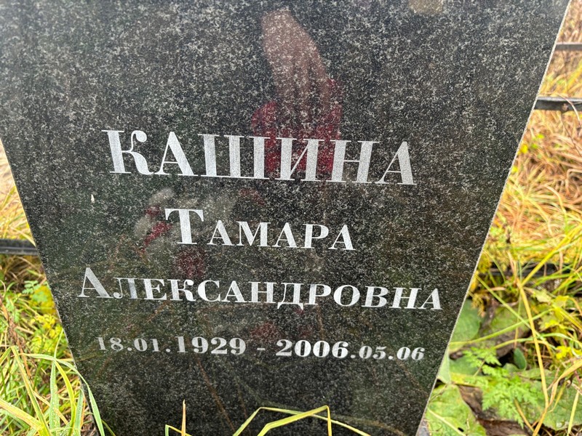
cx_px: 291
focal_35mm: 26
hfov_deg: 67.3
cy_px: 218
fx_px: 437
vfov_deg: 53.1
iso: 100
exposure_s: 1/121
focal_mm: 5.96
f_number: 1.6
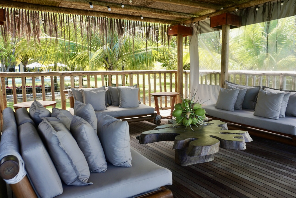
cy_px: 97
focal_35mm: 30
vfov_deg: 43.6
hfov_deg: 61.7
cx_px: 169
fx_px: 247
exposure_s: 1/125
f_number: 4.5
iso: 160
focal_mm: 16
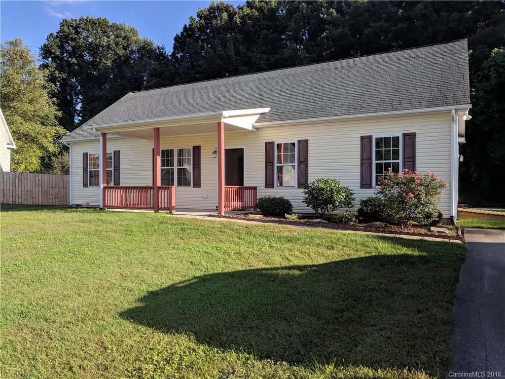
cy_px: 190
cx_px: 252
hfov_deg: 67.3
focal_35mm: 26
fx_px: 379
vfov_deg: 53.1
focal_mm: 4.67
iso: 85
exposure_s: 1/2114
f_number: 2
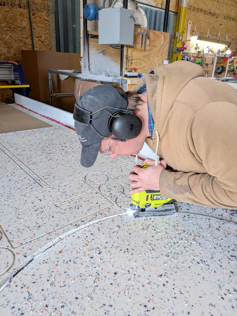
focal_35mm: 25
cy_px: 158
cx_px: 118
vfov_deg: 69.4
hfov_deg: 54.9
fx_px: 228
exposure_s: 1/120
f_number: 1.89
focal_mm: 5.43
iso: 142
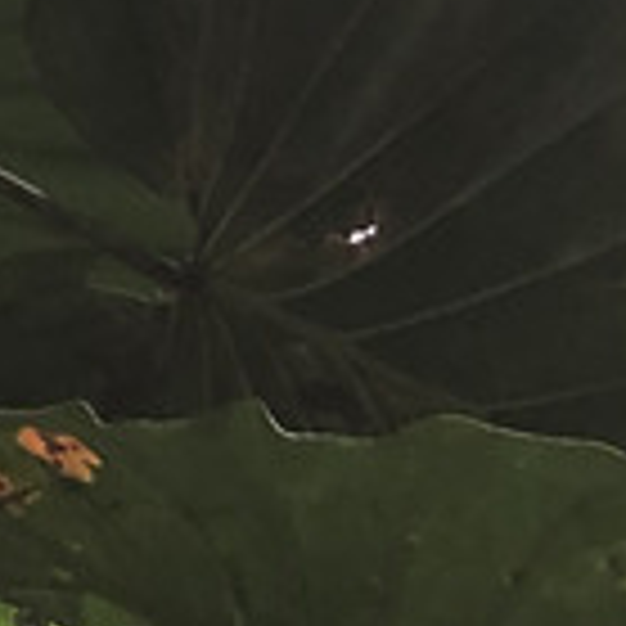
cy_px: 0
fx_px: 4378
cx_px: -1018
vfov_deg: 8.1
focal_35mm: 214
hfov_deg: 7.5
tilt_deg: +50.4
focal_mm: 4
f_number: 1.8
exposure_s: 1/30
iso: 32
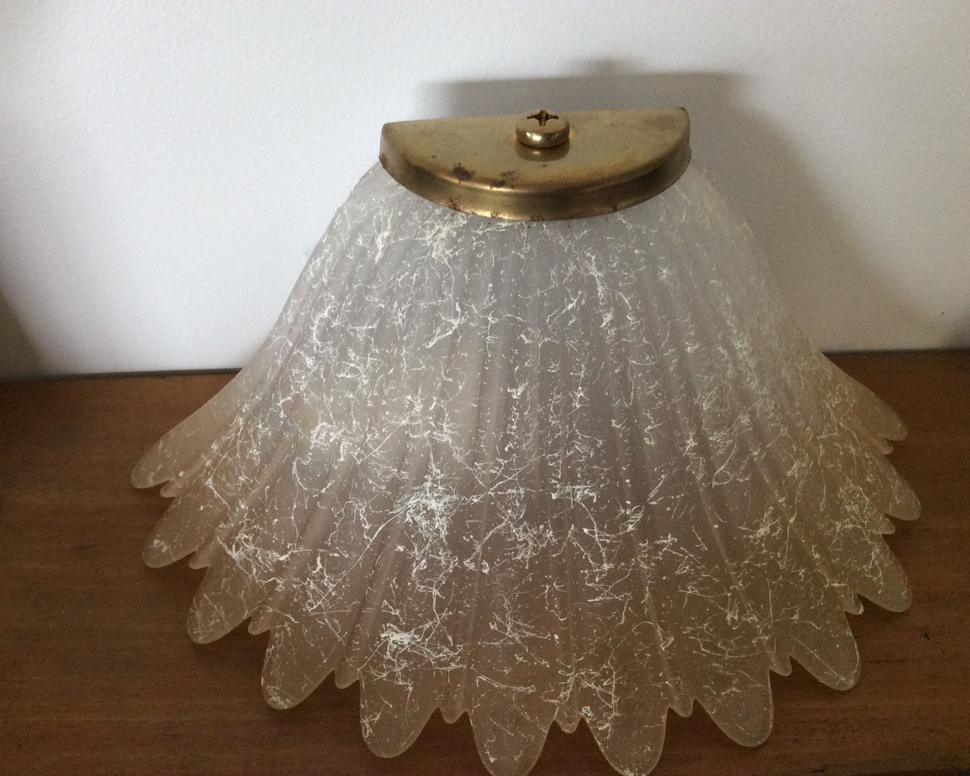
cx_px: 488
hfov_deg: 52.8
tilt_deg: -45.5
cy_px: 394
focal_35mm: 34
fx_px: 976
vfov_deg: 43.4
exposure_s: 1/25
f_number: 2.4
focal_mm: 3.3
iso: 100
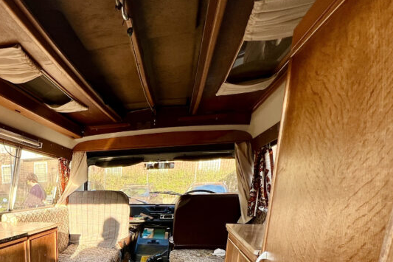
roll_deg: +1.5
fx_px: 284
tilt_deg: -14.7
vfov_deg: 41.6
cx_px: 62
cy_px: 274
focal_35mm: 26
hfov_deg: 61.7
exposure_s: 1/99
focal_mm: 1.57
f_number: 1.8
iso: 32
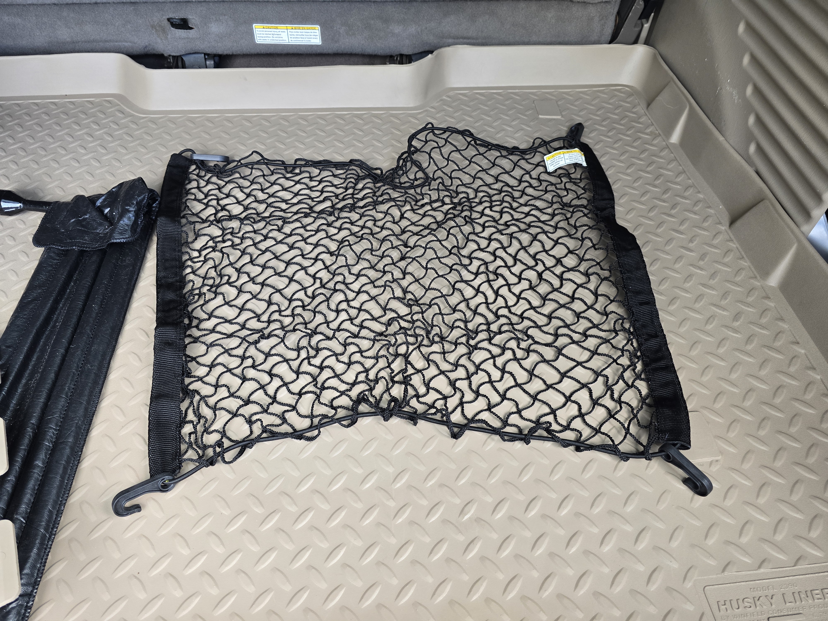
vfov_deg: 58.9
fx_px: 550
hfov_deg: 73.9
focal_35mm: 23
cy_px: 310
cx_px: 414
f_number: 1.7
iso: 200
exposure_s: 1/180
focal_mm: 6.3
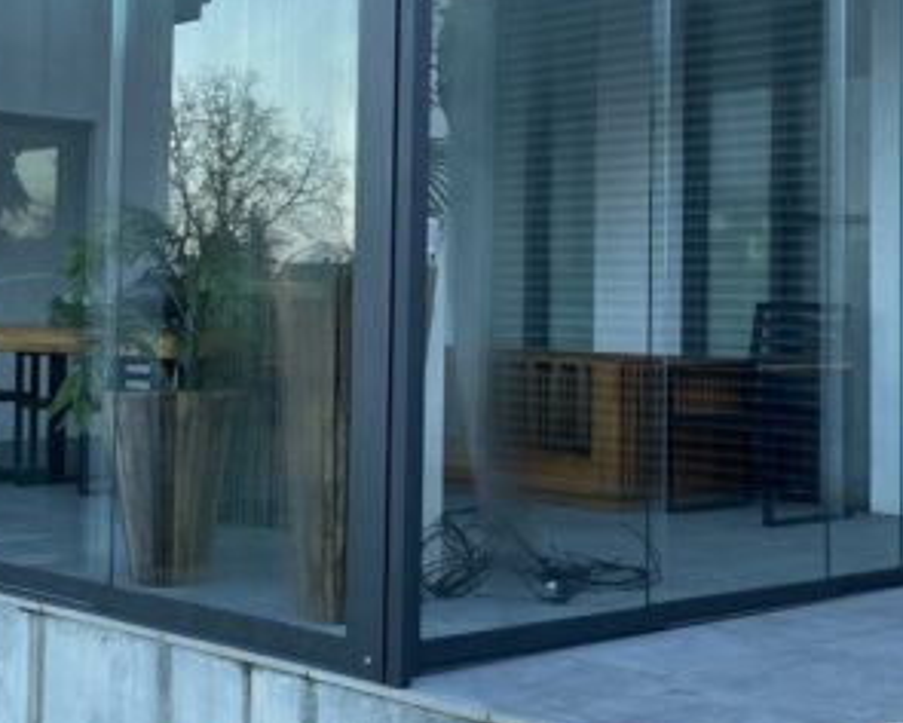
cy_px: 230
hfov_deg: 28.6
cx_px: 346
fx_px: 1764
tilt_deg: +2.8
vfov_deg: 23.0
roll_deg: -1.4
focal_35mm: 66
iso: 100
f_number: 1.6
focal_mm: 4.2
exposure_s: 1/121
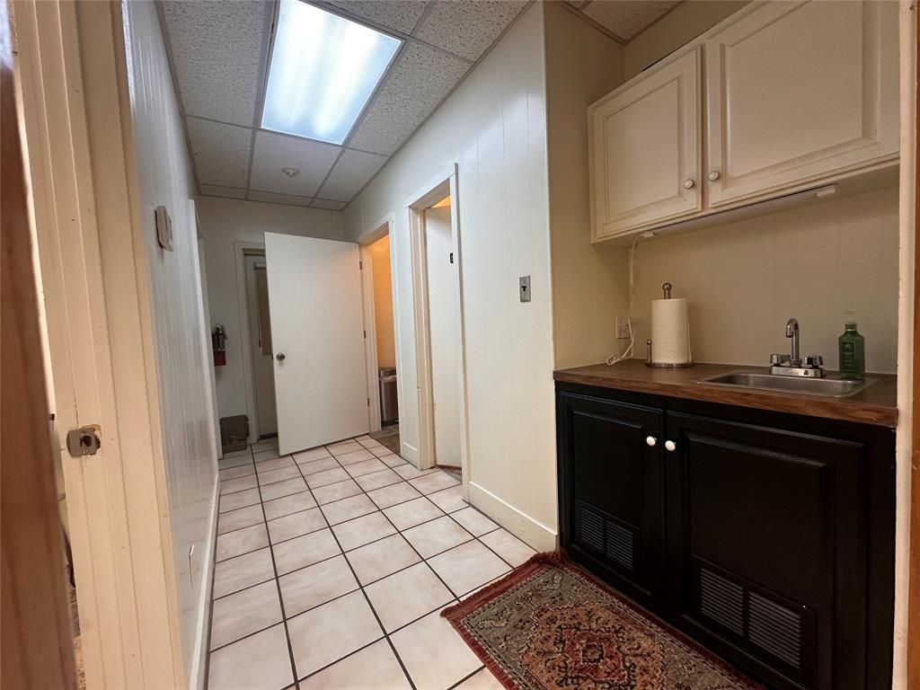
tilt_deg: -3.1
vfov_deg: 85.7
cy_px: 345
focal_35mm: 14
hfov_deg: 102.1
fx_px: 372
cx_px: 460
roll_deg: +2.4
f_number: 2.2
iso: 160
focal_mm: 2.22
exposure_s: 1/120
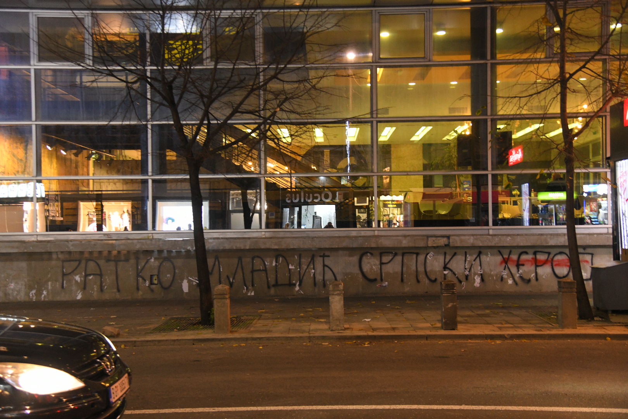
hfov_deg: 48.5
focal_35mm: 40
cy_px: 210
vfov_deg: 33.4
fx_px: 698
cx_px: 314
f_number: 4
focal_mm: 40
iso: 5000
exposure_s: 1/80
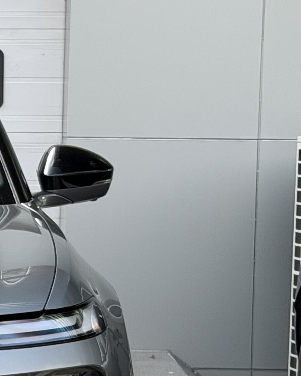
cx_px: -241
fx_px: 2138
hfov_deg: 7.8
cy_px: 252
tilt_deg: -4.7
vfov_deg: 10.0
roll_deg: -0.5
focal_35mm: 192
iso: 80
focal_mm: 6.76
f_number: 1.78
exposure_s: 1/561
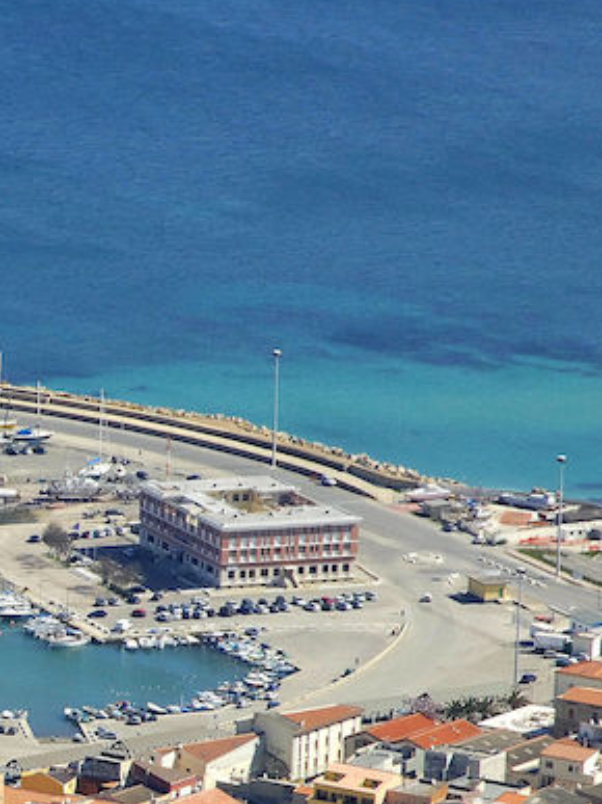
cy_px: 633
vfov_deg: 5.5
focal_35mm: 362
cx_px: -374
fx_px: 8399
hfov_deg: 4.1
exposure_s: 1/1000
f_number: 8
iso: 400
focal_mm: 90
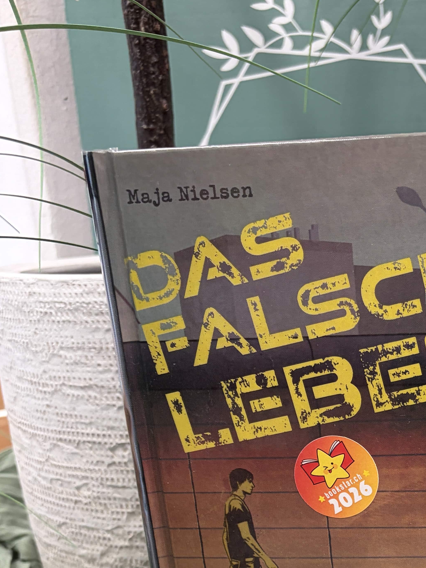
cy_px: 552
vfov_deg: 33.0
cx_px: 417
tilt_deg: -20.6
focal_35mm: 54
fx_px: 886
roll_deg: +2.7
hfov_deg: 25.8
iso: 125
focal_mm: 5.96
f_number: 1.6
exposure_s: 1/85
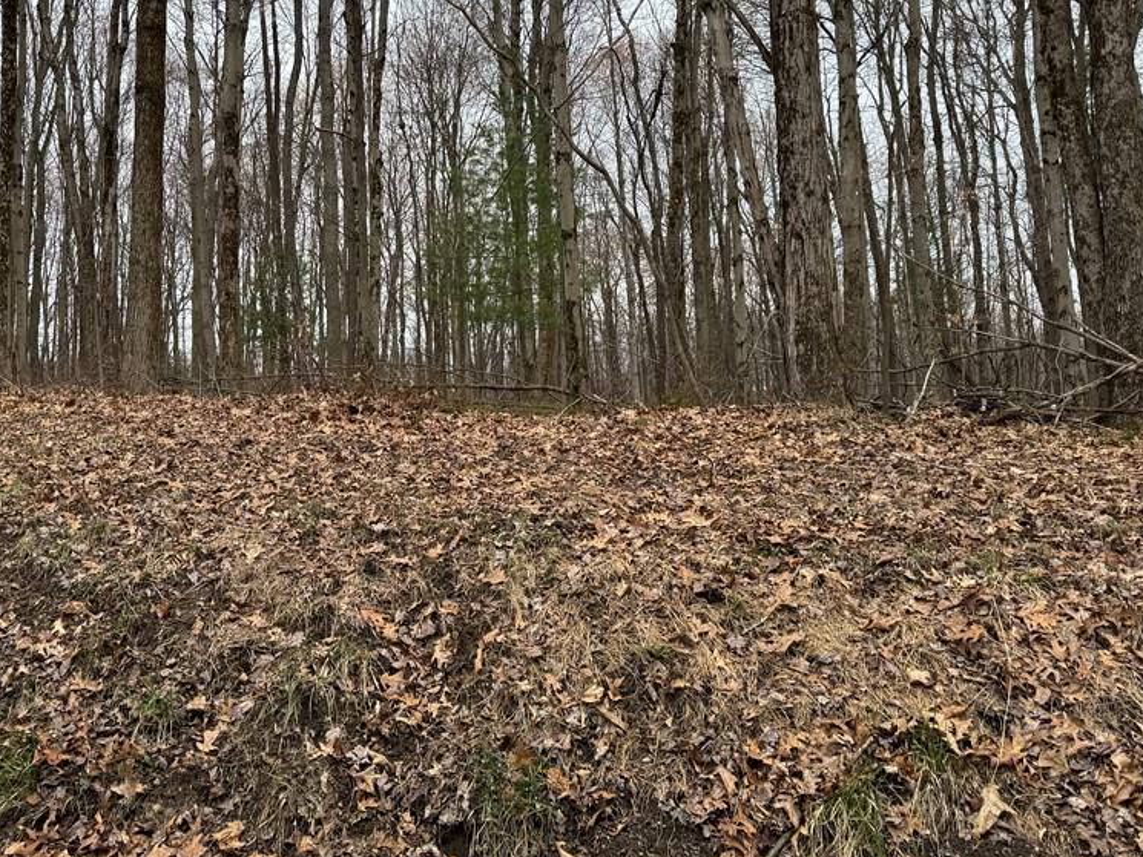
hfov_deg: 55.0
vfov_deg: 42.7
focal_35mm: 33
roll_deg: +1.6
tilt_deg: +6.3
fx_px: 1090
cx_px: 463
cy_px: 331
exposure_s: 1/627
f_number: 1.78
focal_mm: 6.76
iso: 80
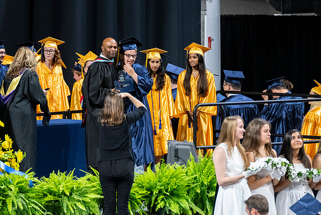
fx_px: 3608
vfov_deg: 3.4
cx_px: 193
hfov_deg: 5.1
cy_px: 111
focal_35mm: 404
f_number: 4
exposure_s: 1/200
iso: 2000
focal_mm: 200
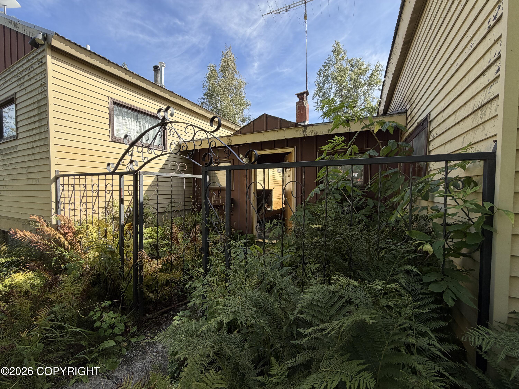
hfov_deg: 102.1
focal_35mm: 14
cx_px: 260
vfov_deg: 85.7
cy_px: 194
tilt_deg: -2.1
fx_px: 210
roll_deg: -0.2
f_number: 2.2
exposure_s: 1/644
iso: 40
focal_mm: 2.22
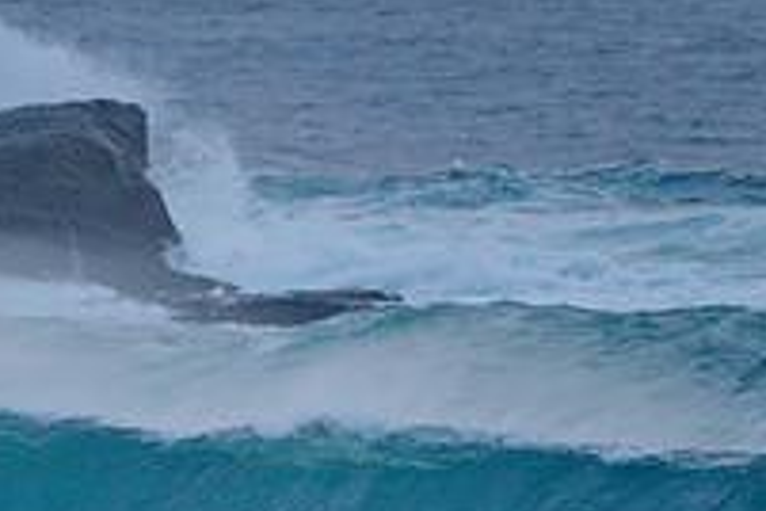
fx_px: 27063
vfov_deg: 1.1
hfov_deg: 1.6
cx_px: -335
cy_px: 512
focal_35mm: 1272
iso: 800
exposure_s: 1/2000
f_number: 5.6
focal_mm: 360
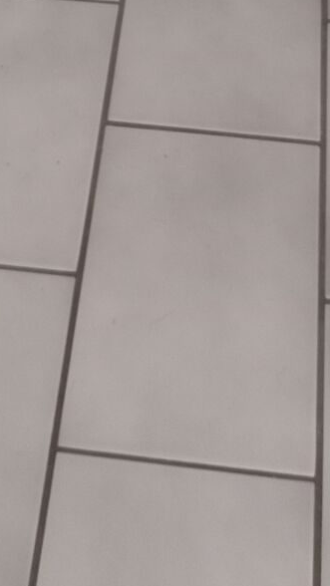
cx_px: 95
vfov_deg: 22.5
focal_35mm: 86
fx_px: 1337
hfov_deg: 14.0
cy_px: -145
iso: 1570
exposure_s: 1/20
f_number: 1.8
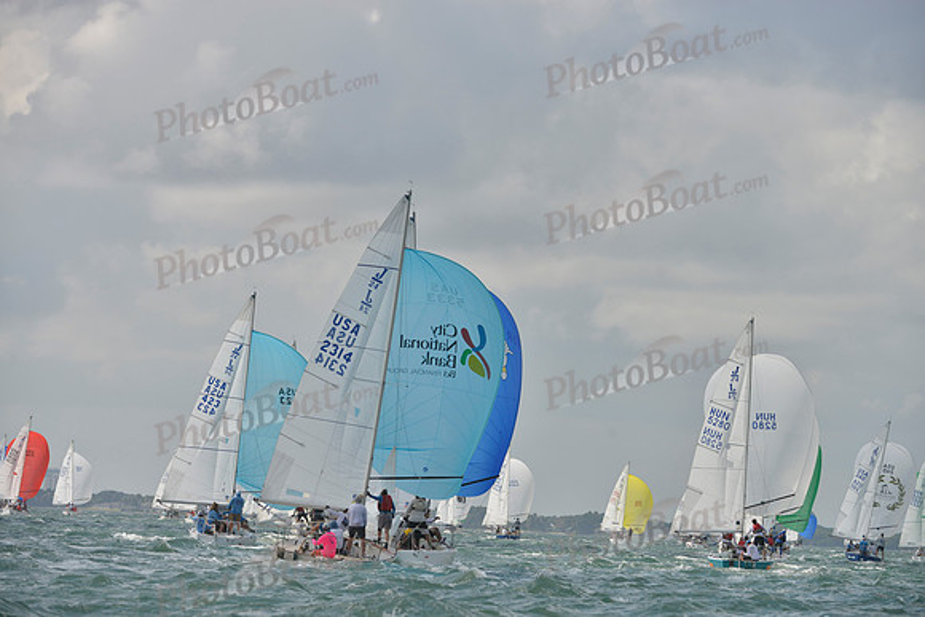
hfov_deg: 10.3
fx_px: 5140
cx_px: 462
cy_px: 308
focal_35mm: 200
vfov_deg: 6.9
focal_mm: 200
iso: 280
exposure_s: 1/2000
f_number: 6.3
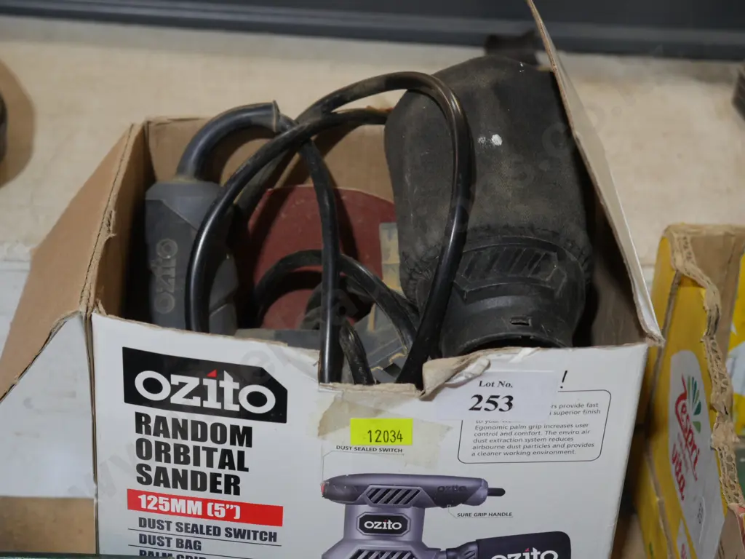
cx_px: 372
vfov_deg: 21.0
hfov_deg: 27.8
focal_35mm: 70
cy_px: 280
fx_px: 1507
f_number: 5.5
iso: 1600
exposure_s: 1/80
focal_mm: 35
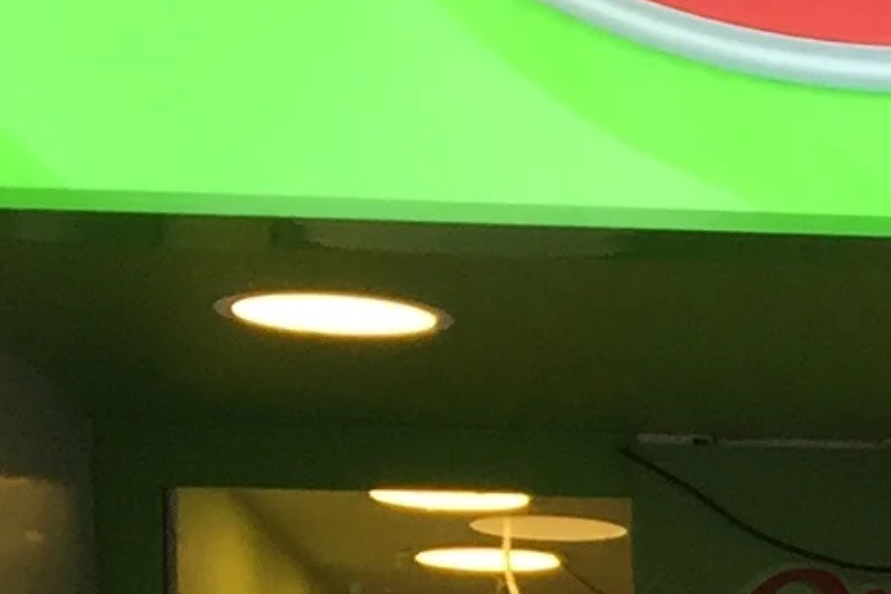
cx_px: 2428
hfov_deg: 8.9
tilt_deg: -0.4
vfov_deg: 6.7
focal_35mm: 199
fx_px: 4925
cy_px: 1251
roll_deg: +0.9
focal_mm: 4.2
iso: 32
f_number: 2.2
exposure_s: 1/284
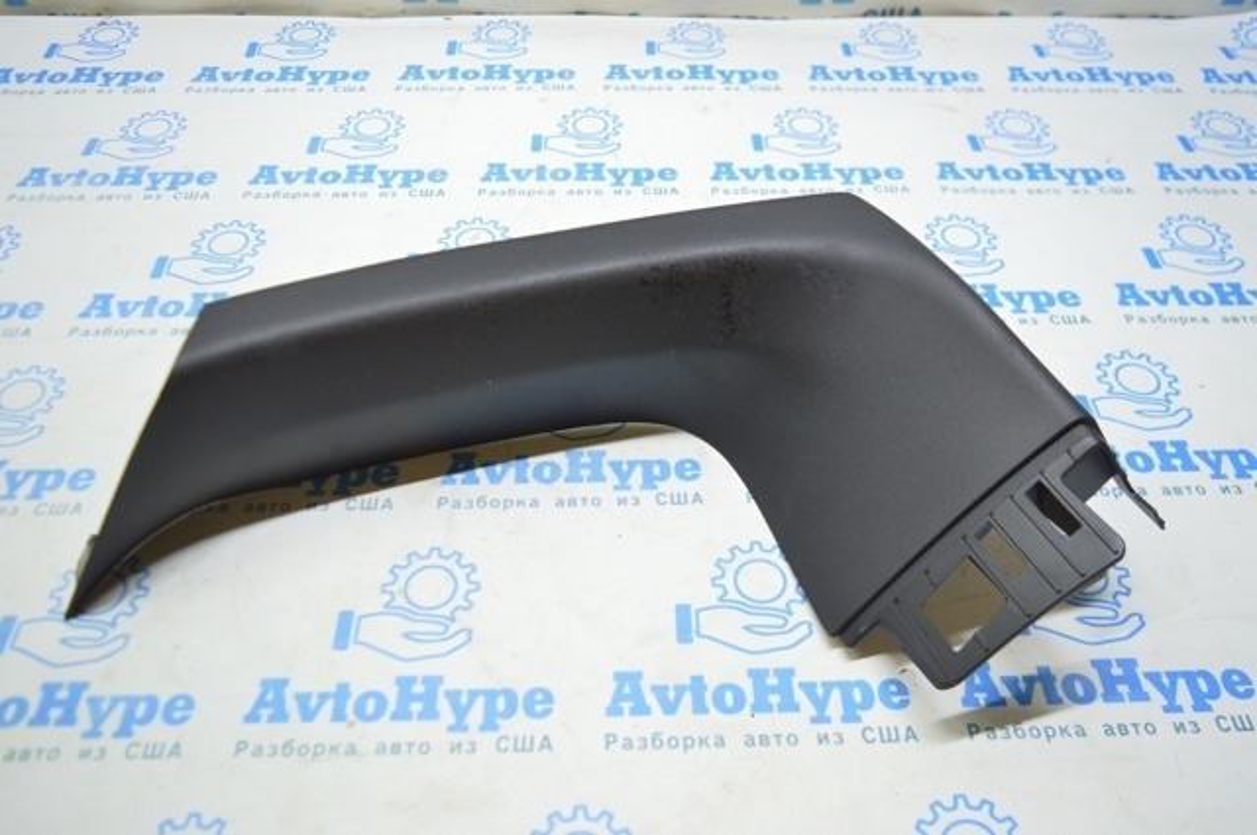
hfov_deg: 62.0
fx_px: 1046
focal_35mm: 30
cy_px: 418
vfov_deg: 43.5
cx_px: 628
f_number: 3.8
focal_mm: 20
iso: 400
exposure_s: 1/40
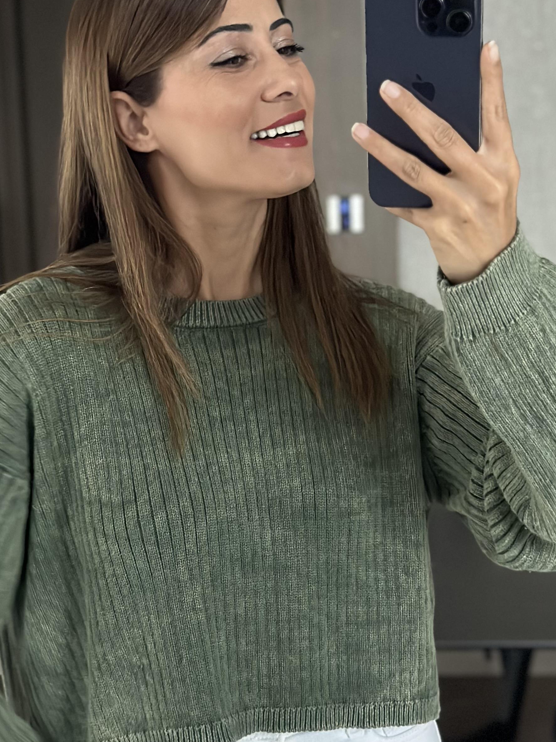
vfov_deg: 23.8
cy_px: 449
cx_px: 248
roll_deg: +1.9
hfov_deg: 18.0
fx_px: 1756
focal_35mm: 82
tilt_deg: -15.2
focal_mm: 6.86
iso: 800
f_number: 1.78
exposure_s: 1/40
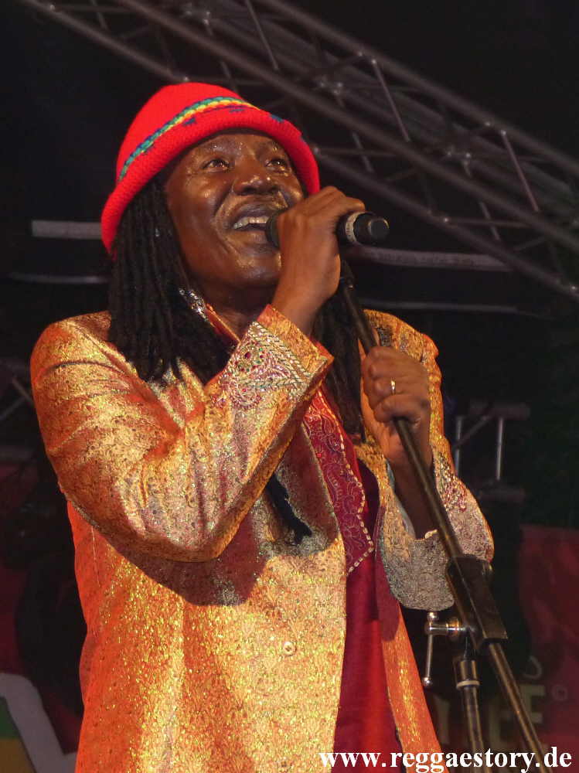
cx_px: 290
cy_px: 386
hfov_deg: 12.2
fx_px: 2701
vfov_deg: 16.3
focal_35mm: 121
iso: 400
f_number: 2.8
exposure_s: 1/60
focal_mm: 21.8
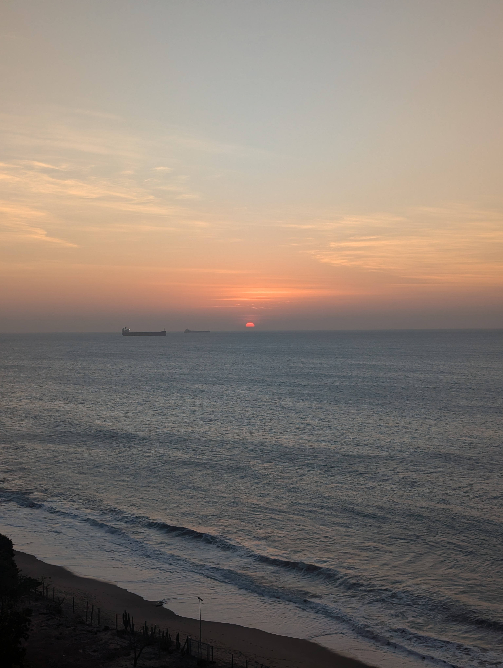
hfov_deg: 30.3
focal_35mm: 48
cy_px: 334
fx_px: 928
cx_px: 252
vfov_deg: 39.6
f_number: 1.85
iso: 40
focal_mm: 6.81
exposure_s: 1/926
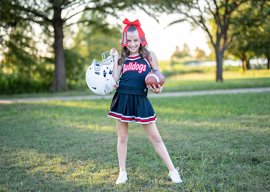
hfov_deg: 34.4
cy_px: 93
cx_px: 137
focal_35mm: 57
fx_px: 436
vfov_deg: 24.9
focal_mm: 50
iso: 200
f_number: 1.2
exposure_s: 1/1250
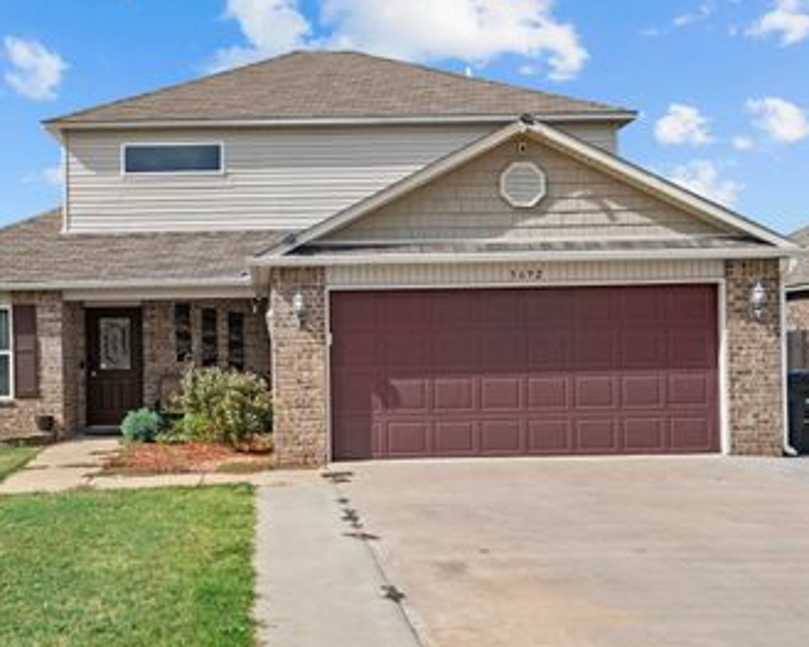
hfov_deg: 39.1
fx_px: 1125
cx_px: 278
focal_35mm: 47
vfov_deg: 32.1
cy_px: 346
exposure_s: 1/320
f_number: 8
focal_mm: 21.9
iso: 800
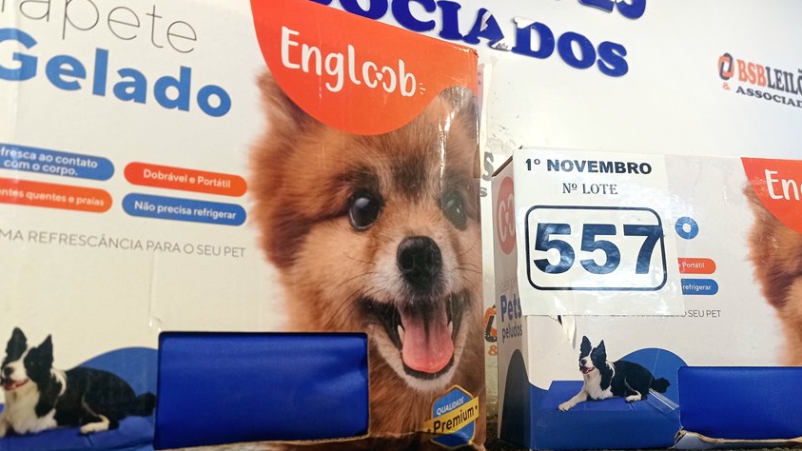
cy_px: 202
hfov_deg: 54.0
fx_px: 787
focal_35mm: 37
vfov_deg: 32.0
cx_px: 415
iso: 111
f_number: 1.79
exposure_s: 1/120
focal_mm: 4.7
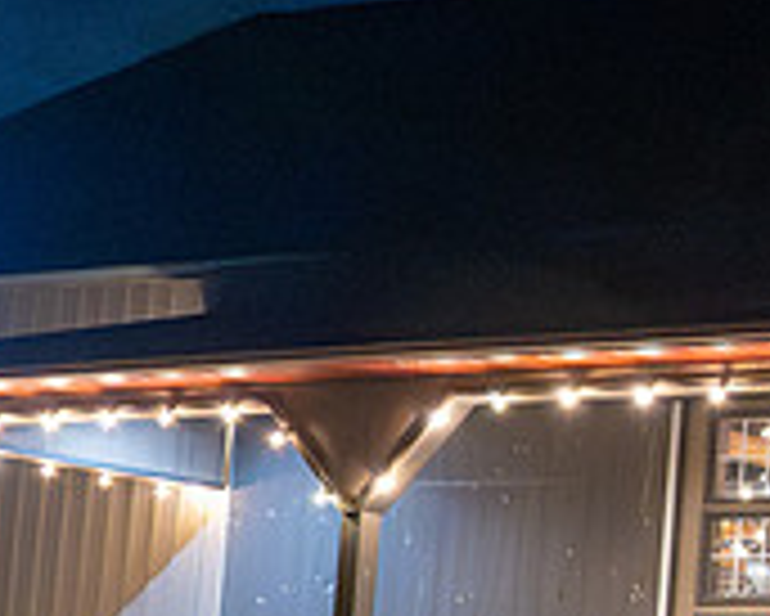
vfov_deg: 12.8
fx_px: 2736
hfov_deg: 14.6
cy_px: 508
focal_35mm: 120
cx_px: 1245
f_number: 2.8
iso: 12800
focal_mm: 23
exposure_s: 1/50
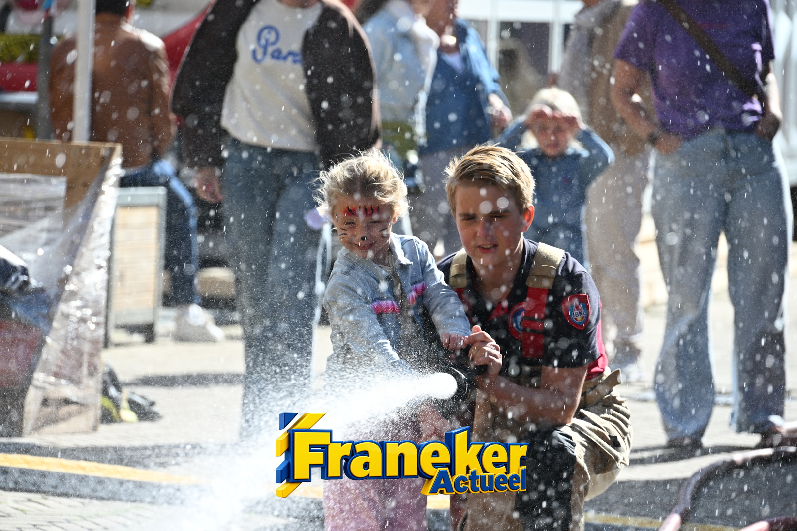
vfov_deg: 4.6
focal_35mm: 300
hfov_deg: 6.9
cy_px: 266
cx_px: 398
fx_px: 6641
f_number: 8
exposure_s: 1/500
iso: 400
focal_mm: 300
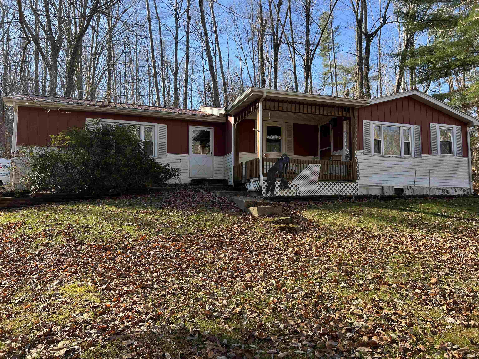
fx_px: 360
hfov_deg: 67.3
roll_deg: -0.1
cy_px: 180
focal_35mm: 26
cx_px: 240
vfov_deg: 53.1
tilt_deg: +3.6
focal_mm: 5.7
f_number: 1.5
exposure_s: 1/607
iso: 50
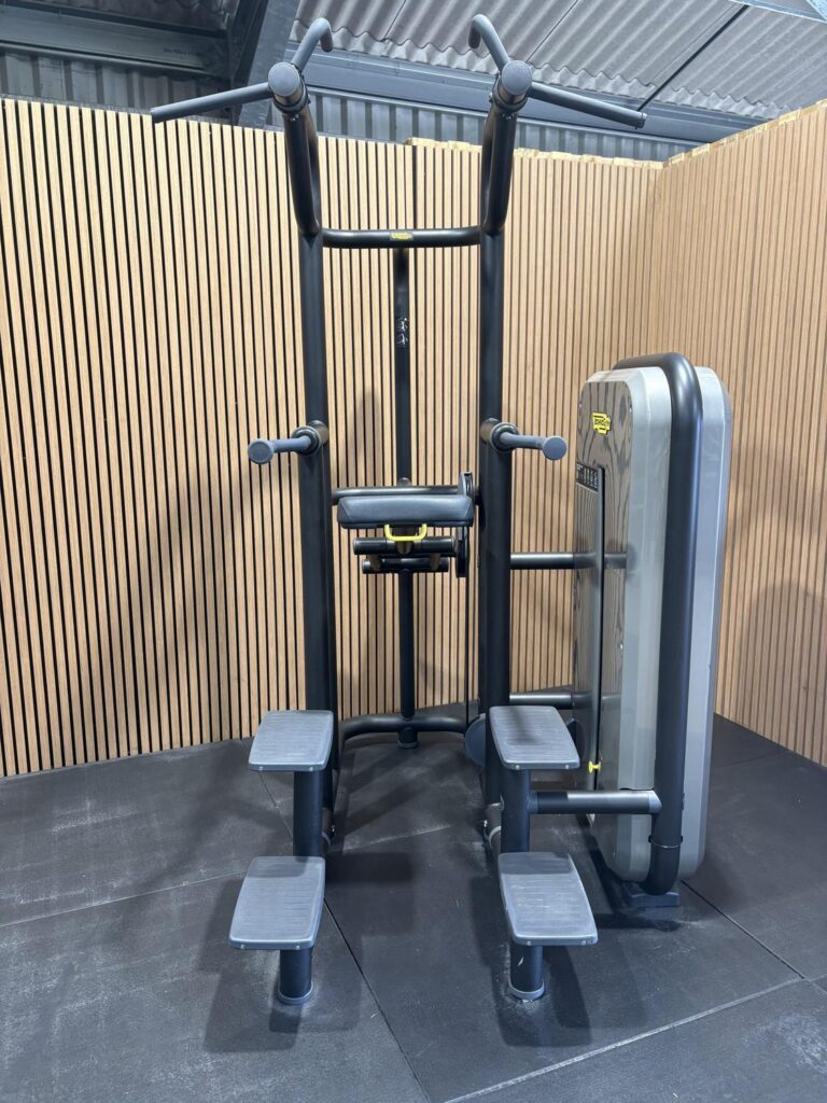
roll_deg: +0.3
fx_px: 828
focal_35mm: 26
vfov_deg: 67.3
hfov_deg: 53.1
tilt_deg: -10.1
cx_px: 414
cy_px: 552
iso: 125
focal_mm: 5.96
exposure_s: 1/72
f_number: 1.6
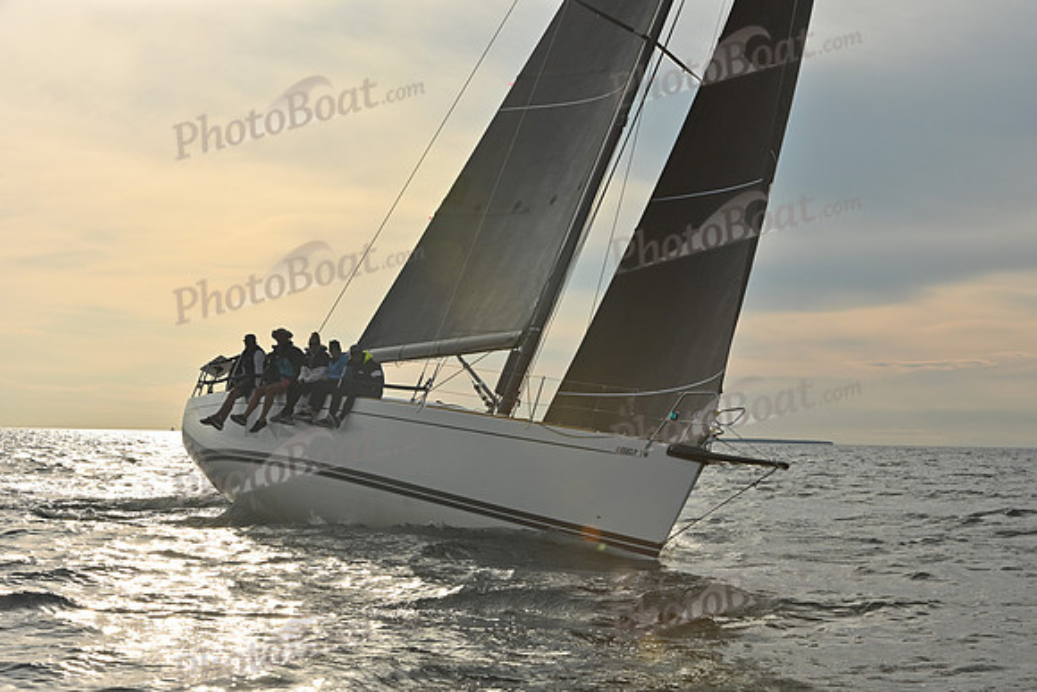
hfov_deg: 28.8
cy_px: 346
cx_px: 518
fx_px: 2017
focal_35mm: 70
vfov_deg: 19.5
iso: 320
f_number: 11
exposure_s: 1/1000
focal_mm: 70
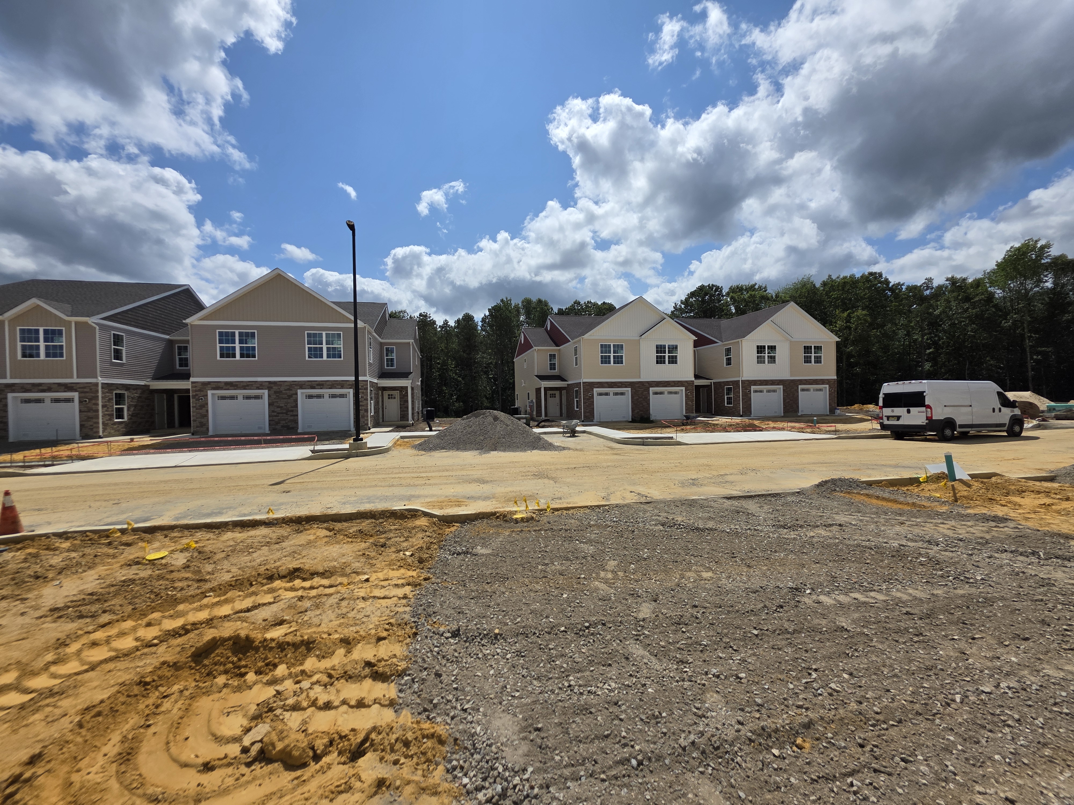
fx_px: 403
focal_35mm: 13
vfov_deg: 89.9
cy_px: 402
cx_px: 537
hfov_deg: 106.2
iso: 40
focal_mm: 2.2
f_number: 1.9
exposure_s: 1/5422
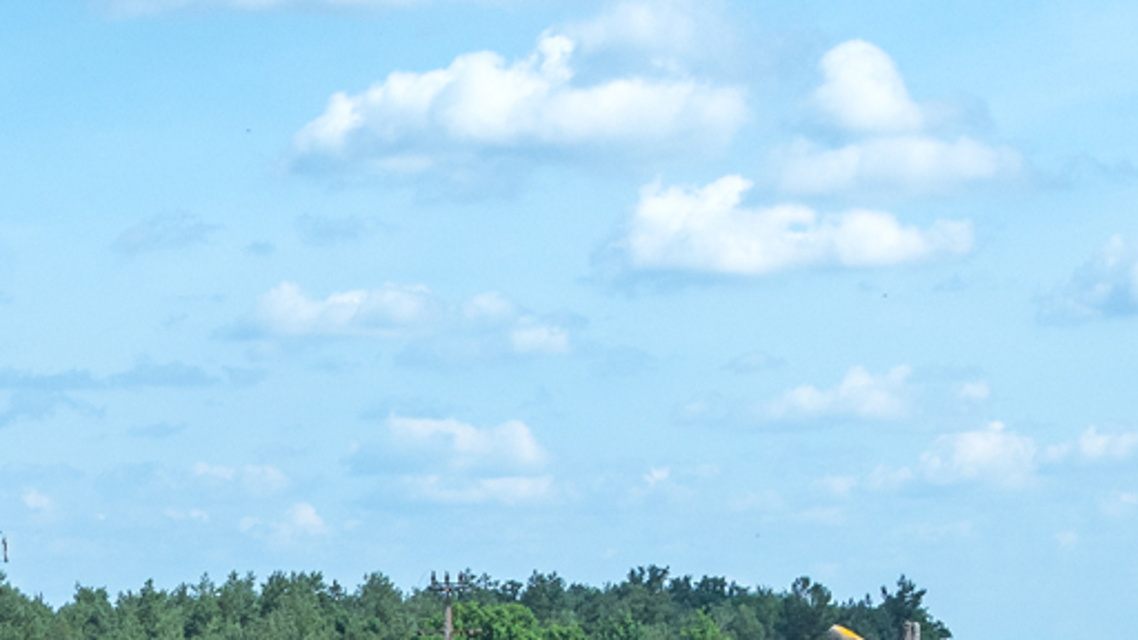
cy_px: 1128
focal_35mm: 167
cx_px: -49
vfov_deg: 7.1
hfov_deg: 12.7
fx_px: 5039
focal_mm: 34
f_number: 10
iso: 125
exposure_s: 1/640
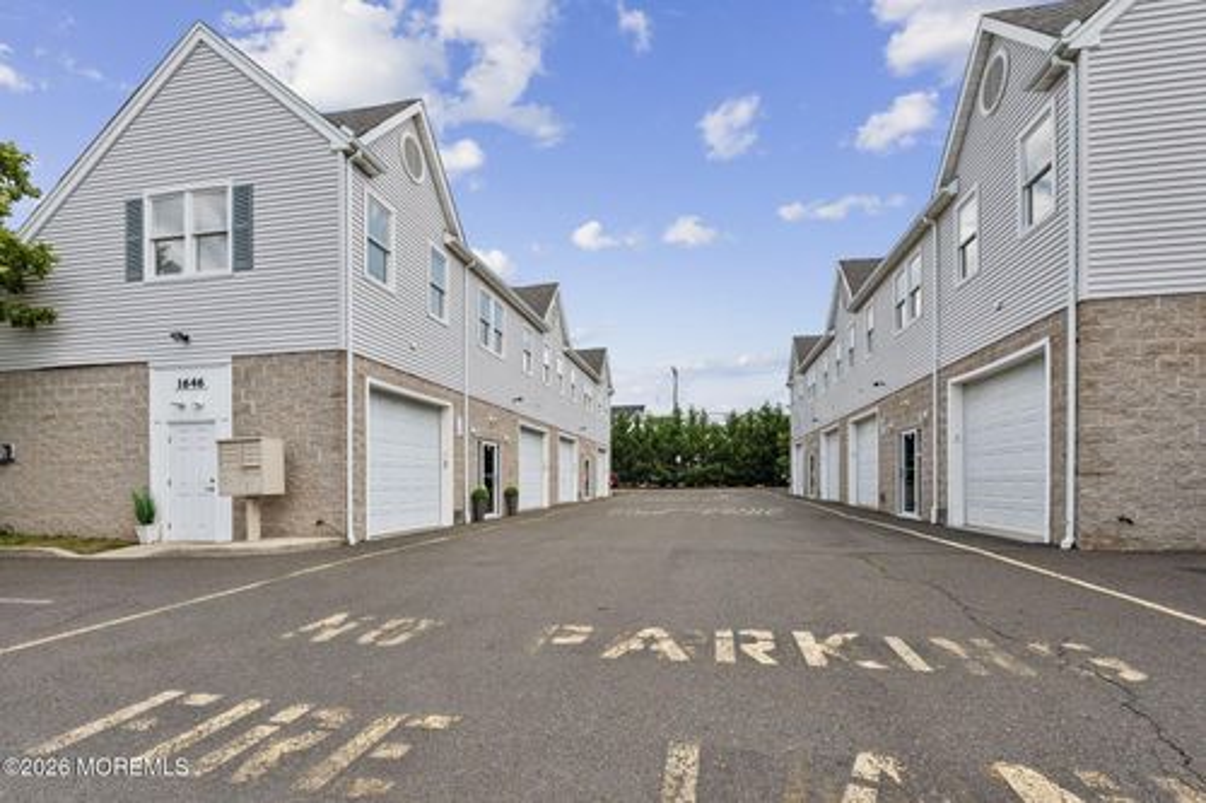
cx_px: 603
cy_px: 402
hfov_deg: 100.4
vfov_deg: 77.3
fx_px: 502
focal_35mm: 15
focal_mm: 15
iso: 500
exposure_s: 1/2000
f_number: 7.1
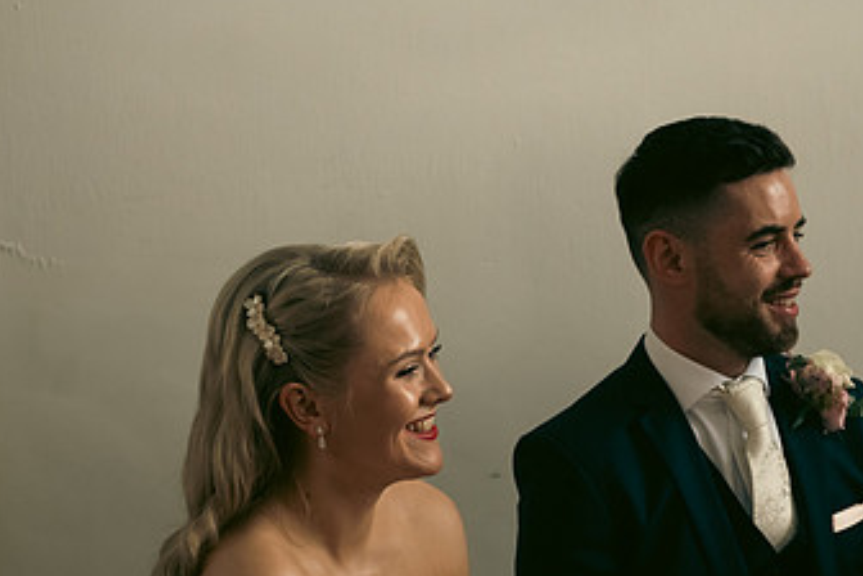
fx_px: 2397
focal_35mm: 100
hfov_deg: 20.4
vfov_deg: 13.6
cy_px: 467
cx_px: 547
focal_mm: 58
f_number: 3.5
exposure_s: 1/160
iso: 800
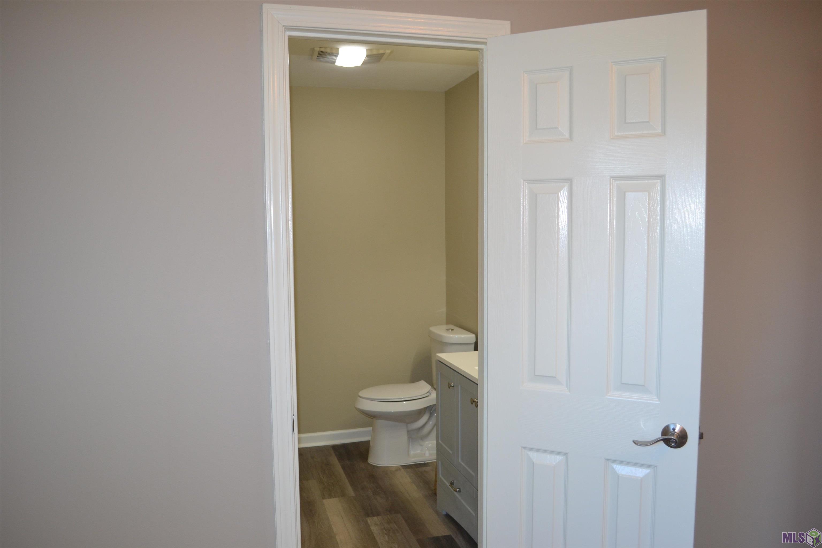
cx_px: 411
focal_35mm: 27
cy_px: 274
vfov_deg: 47.9
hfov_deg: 67.4
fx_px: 616
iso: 450
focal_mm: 18
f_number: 3.5
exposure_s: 1/60
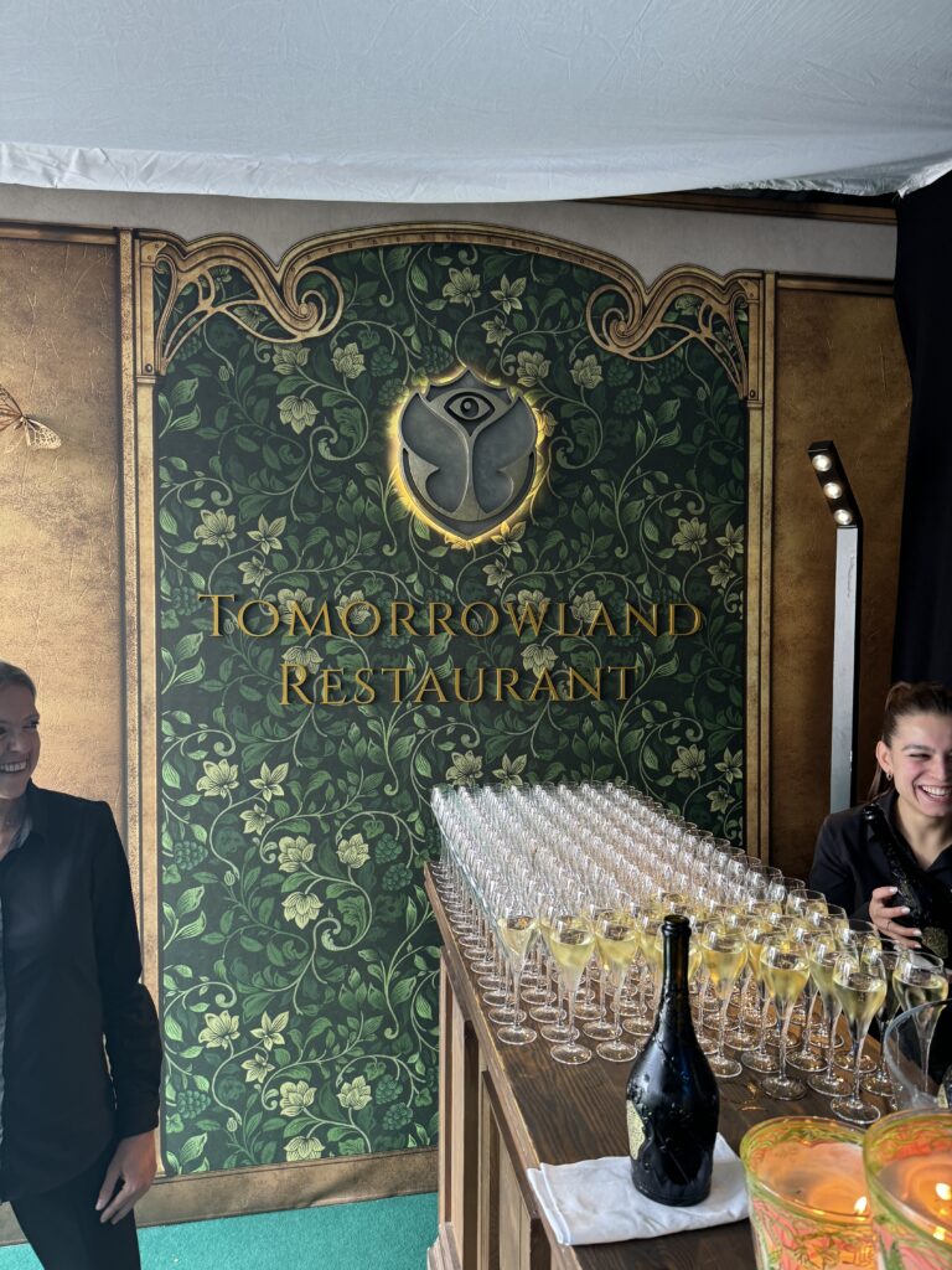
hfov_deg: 56.8
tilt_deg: -3.7
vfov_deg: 71.6
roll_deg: +1.2
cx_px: 476
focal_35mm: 24
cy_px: 635
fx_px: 880
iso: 125
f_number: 1.78
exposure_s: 1/50
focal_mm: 6.76
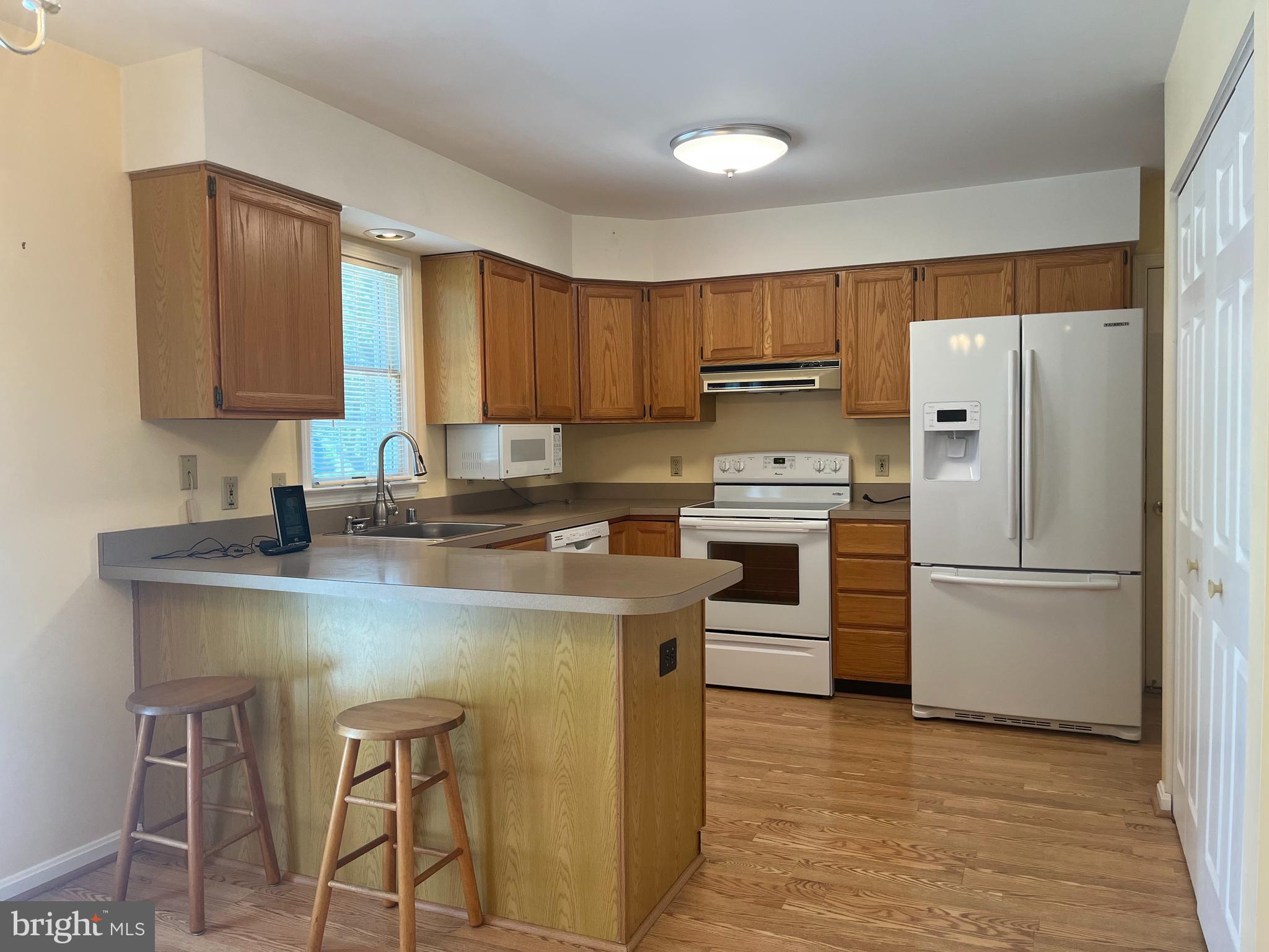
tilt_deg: -2.6
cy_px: 476
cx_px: 634
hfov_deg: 67.3
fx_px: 953
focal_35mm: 26
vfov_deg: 53.1
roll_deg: +0.7
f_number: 1.6
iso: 100
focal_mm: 5.1
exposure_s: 1/120
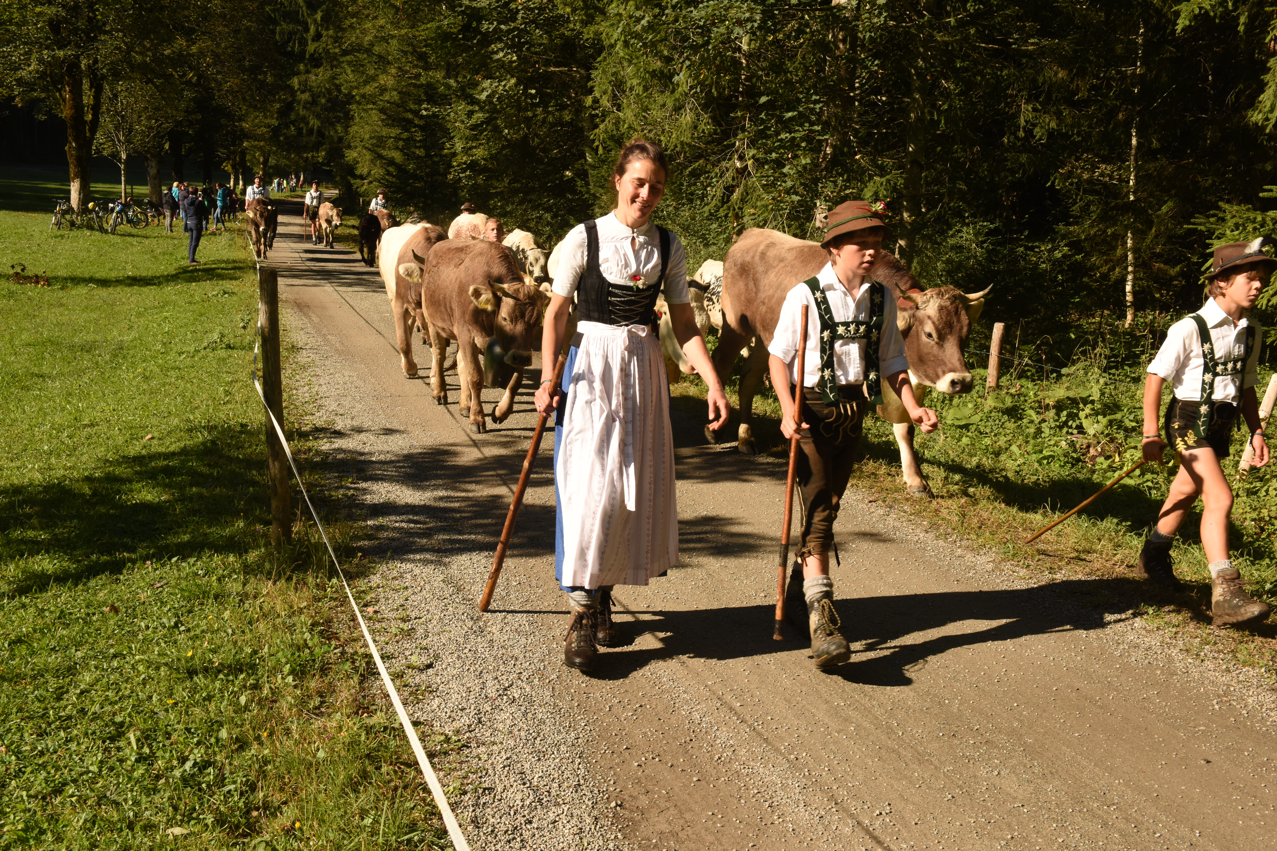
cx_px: 638
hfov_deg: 50.7
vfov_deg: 35.1
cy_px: 426
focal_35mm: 38
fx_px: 1348
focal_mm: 38
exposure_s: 1/320
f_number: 13
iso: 640
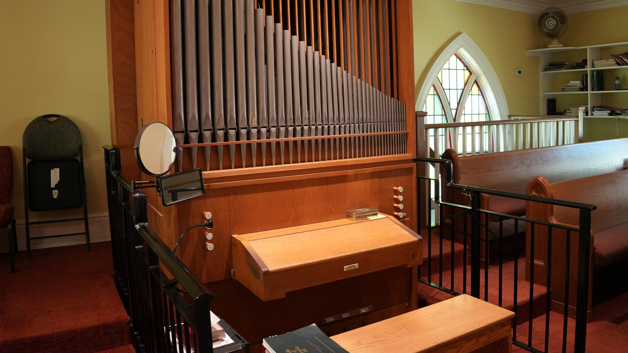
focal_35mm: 28
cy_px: 143
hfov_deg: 68.8
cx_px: 323
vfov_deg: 42.0
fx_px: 459
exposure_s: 1/160
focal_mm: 17
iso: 1600
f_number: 2.8
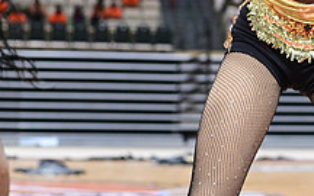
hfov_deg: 14.8
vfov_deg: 9.4
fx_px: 1172
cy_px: -78
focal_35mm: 137
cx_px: 368
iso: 6400
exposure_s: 1/1000
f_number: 3.2
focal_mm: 50
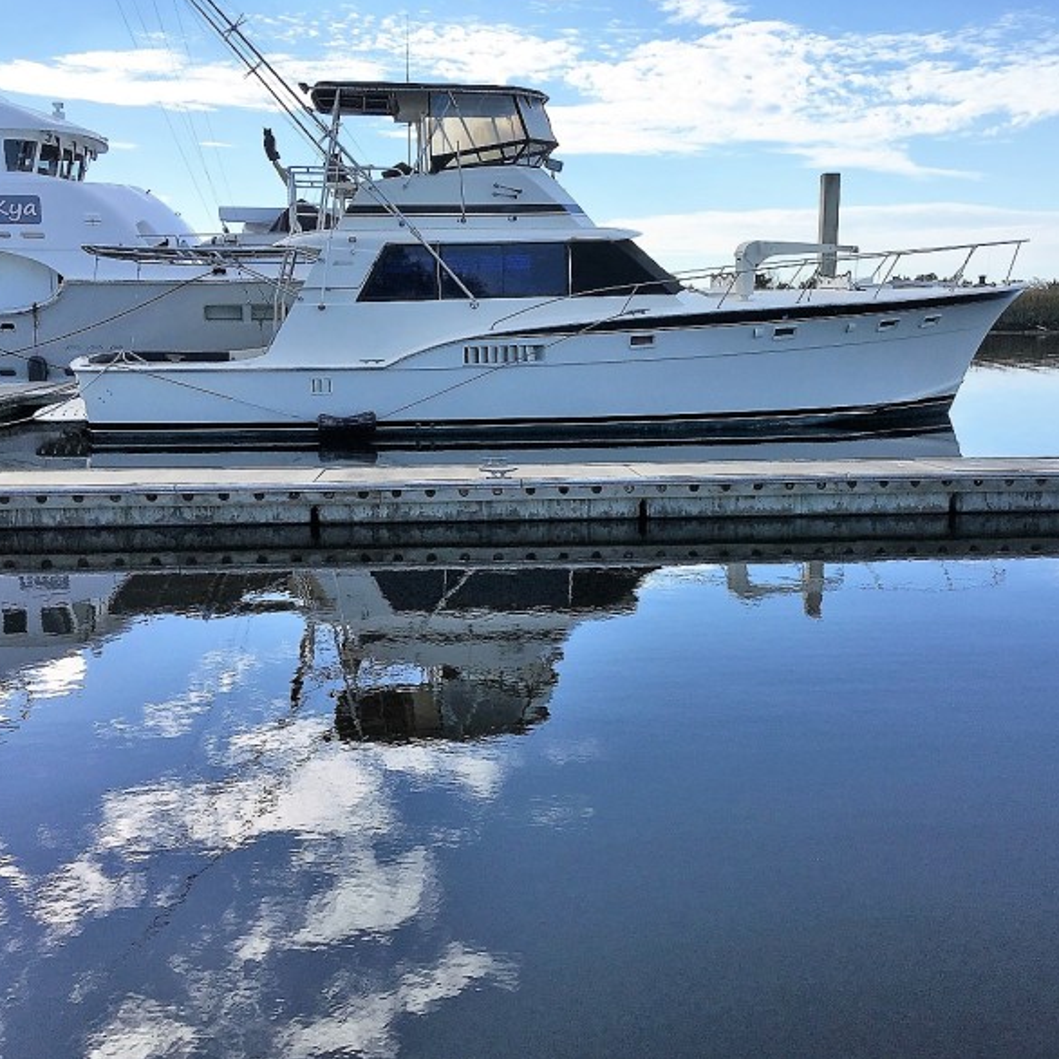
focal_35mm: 35
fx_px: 1211
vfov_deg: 47.2
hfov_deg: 47.2
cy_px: 526
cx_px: 578
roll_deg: -1.3
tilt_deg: -11.5
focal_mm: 4.15
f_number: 2.2
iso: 25
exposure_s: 1/1479
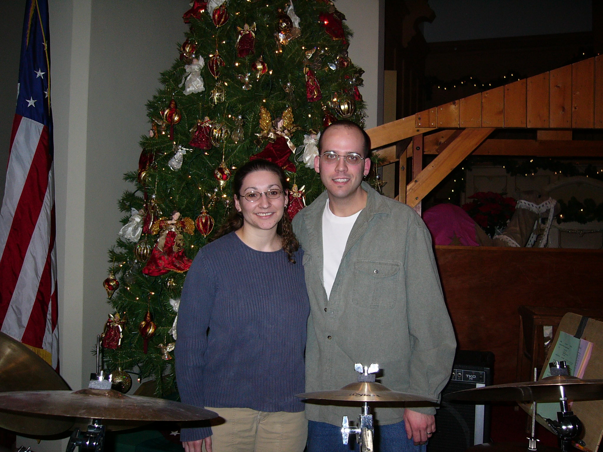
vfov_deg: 40.7
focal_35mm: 35
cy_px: 226
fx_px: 610
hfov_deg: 52.6
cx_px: 302
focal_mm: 5.8
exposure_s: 1/60
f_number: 2.8
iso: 100
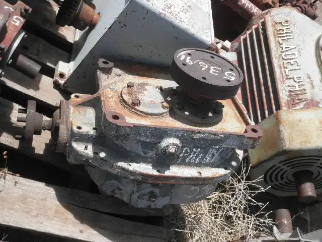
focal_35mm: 44
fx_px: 409
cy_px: 121
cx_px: 161
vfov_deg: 32.9
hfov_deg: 42.9
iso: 64
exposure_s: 1/80
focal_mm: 7.9
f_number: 9.6
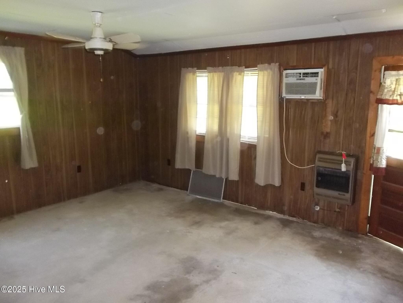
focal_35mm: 27
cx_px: 202
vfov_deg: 51.4
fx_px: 314
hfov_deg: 65.3
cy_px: 152
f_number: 3.5
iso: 400
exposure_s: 1/30
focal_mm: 4.9
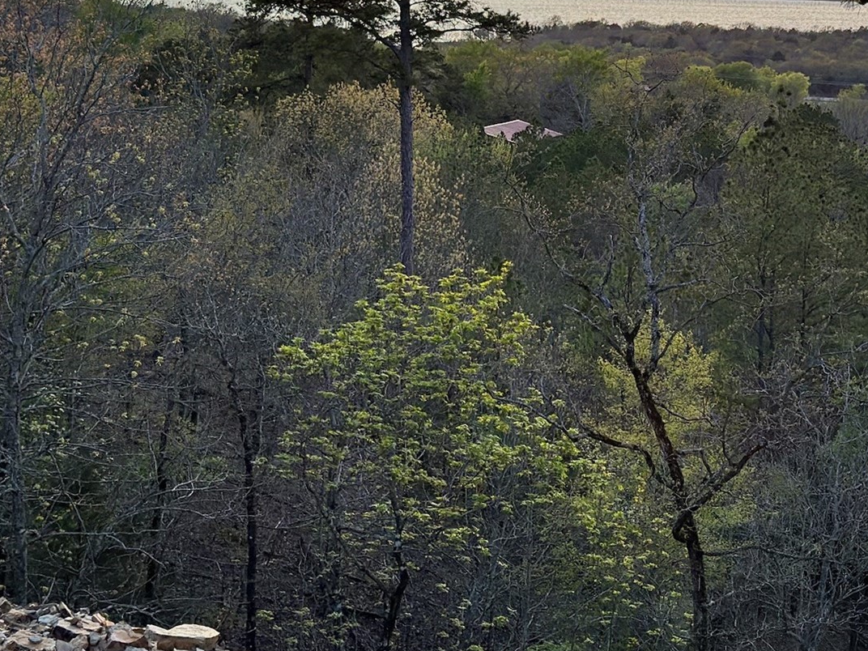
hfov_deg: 22.5
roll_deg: -1.3
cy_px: 151
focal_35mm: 86
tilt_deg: -5.6
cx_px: 682
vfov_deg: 17.1
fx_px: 2156
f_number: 1.78
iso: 100
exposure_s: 1/121
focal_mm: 6.86
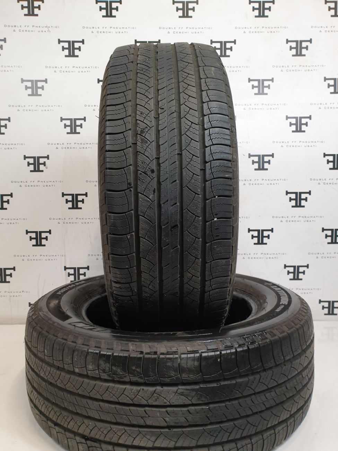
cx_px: 169
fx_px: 338
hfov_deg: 53.1
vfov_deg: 67.3
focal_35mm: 26
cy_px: 226
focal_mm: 4.3
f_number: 2.4
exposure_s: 1/50
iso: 125
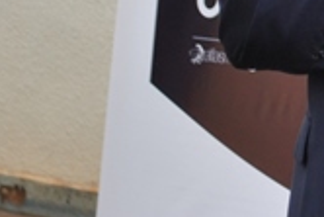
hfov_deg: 5.8
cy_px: -289
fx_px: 3135
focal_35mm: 348
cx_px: 539
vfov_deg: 3.9
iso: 180
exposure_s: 1/125
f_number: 5.6
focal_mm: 48
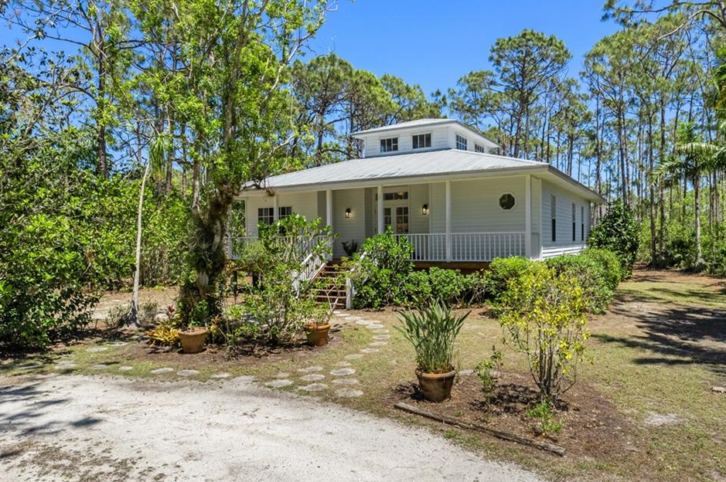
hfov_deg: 73.8
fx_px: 483
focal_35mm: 24
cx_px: 375
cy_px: 244
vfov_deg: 53.0
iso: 110
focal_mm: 8.38
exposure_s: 1/2500
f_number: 2.8
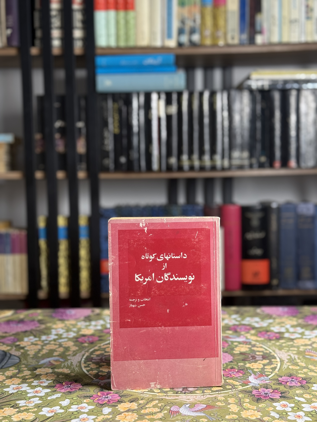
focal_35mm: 48
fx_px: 586
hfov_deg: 30.3
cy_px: 211
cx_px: 158
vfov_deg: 39.7
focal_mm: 6.76
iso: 125
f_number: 1.78
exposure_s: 1/100
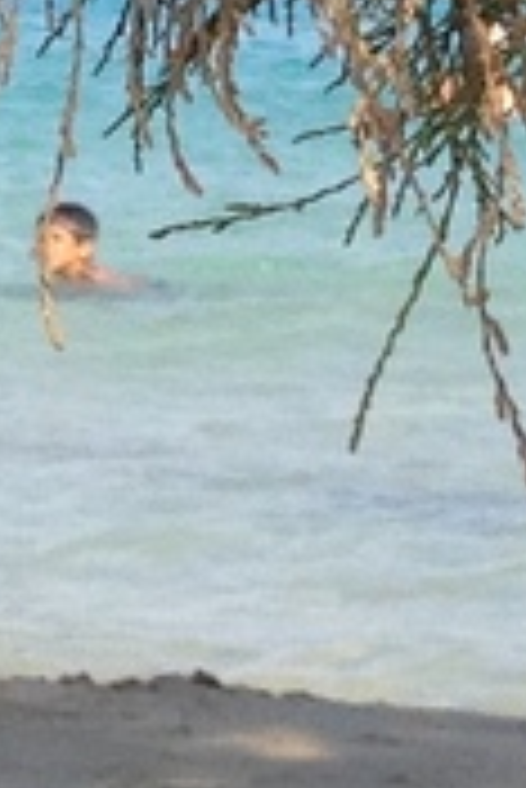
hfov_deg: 4.0
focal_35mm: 332
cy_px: -644
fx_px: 7261
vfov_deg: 6.1
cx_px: -1349
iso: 50
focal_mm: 4.28
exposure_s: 1/1022
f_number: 2.4
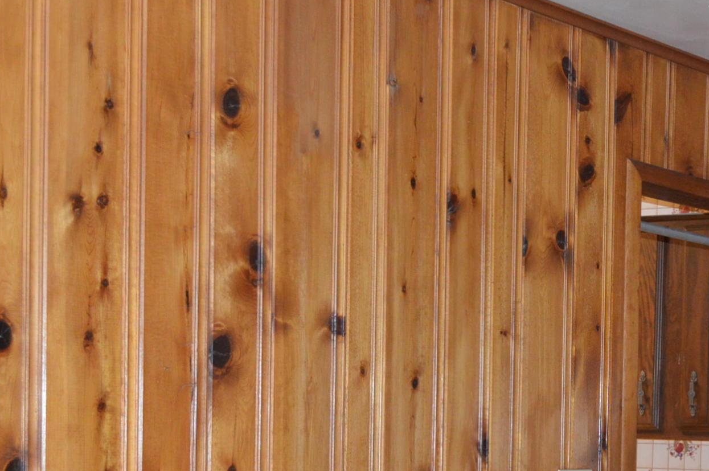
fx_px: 1849
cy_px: 526
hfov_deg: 21.4
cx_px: 585
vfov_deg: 14.2
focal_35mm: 94
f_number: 5
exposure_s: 1/60
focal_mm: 26
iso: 800
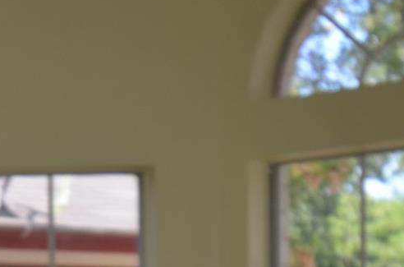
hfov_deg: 16.0
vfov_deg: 10.5
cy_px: 413
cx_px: -19
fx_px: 1399
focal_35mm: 125
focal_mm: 20
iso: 180
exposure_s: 1/125
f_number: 5.6
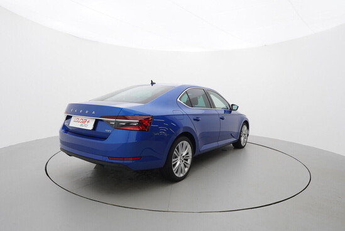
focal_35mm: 22
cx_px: 172
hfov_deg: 77.3
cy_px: 116
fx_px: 216
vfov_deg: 56.2
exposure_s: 1/80
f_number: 5.6
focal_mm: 15
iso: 200
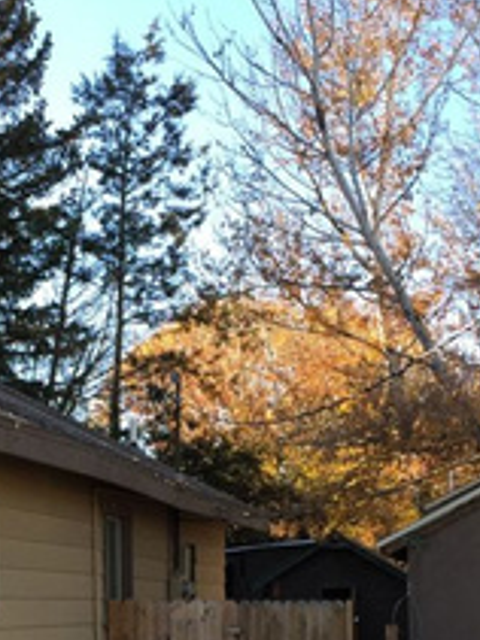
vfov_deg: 21.6
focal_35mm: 88
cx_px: 58
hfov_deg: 16.6
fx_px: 1629
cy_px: 625
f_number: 2.2
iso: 32
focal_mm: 4.15
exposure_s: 1/430
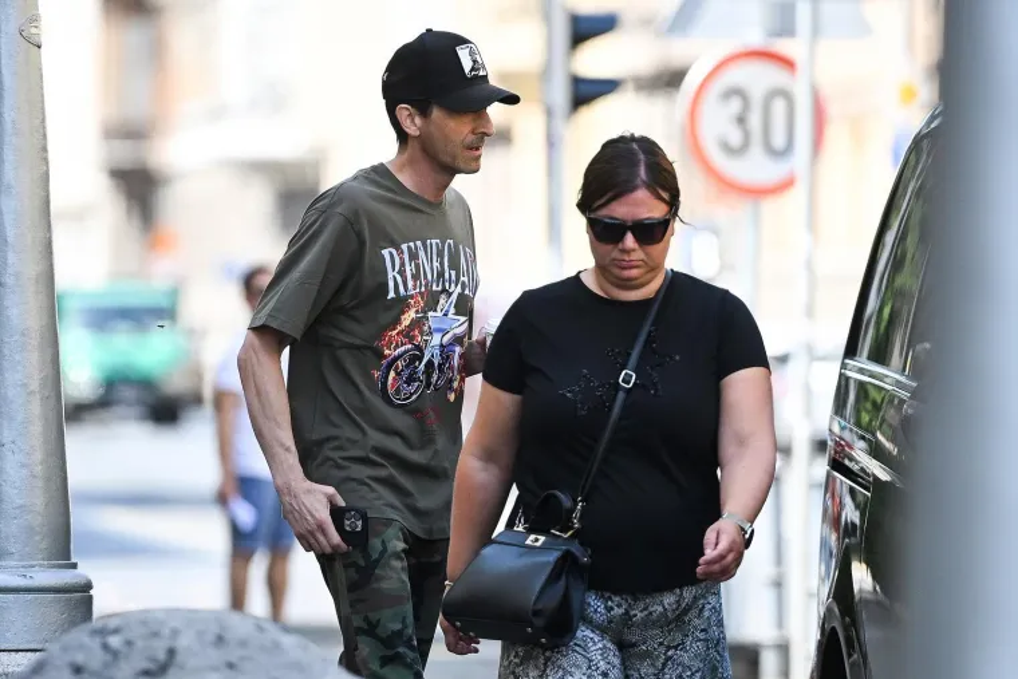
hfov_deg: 10.3
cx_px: 509
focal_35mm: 200
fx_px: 5656
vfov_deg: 6.9
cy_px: 340
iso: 640
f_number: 2.8
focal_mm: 200
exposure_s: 1/3200
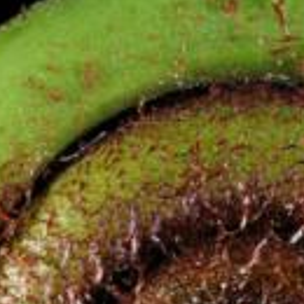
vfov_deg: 4.9
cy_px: 350
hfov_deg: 5.0
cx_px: 299
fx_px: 3507
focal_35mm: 353
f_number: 29
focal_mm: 60
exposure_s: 1/60
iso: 200
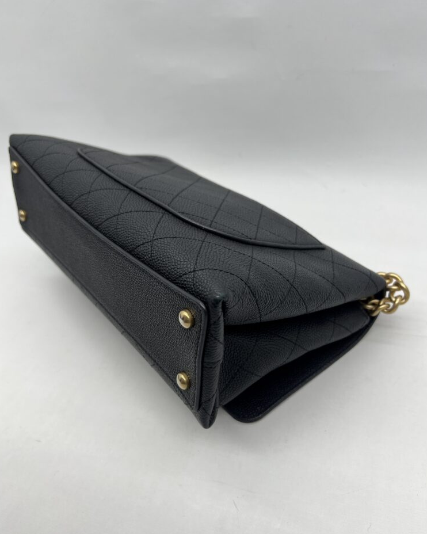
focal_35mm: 28
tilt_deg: -38.0
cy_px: 284
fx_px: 442
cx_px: 214
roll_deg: +8.2
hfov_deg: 51.5
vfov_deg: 62.2
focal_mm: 5.7
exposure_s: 1/205
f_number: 1.5
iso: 40
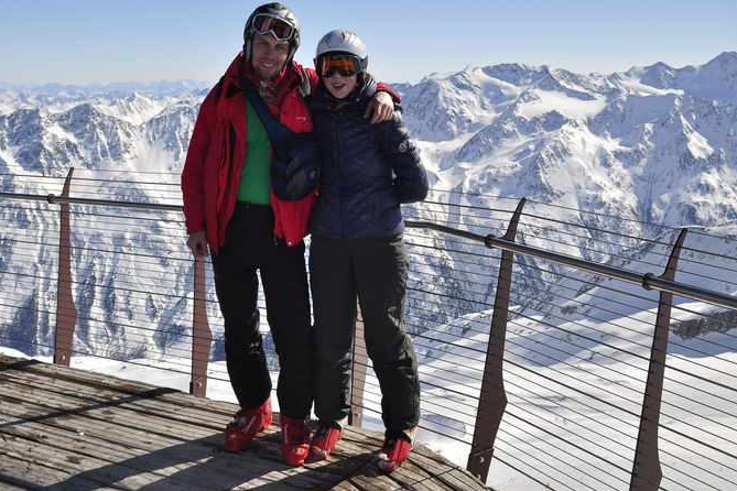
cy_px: 213
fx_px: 770
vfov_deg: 35.4
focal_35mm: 38
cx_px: 330
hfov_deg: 51.1
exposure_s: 1/200
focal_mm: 21
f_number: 9
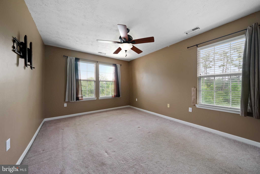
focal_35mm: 12
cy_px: 87
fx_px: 87
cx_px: 130
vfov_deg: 90.0
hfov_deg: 112.6
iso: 100
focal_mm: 12
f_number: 8
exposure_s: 1/2
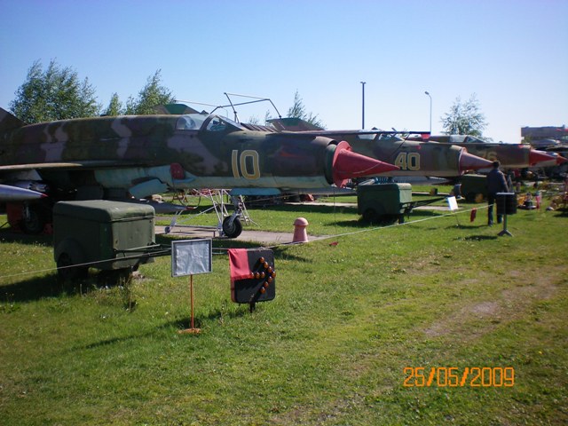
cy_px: 213
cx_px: 284
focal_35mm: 38
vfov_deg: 37.7
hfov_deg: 49.0
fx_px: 624
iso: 64
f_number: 4.6
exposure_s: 1/500
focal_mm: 6.3
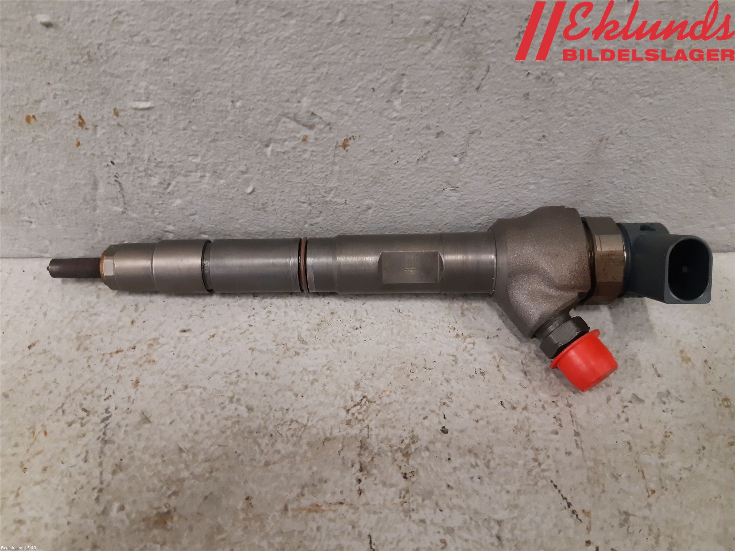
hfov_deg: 67.3
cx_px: 368
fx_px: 552
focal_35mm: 26
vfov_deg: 53.1
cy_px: 276
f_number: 1.7
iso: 250
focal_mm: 3.93
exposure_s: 1/50
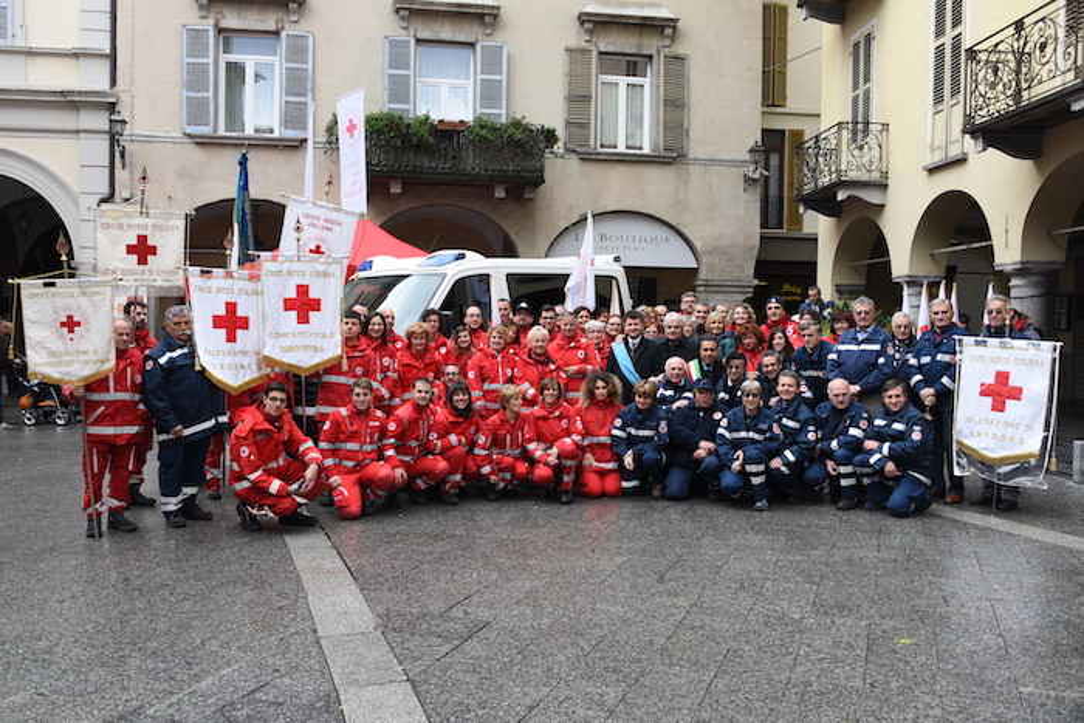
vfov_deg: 41.1
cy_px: 362
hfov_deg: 58.7
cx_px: 542
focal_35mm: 32
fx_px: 964
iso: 500
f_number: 6.3
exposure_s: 1/160
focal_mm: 32
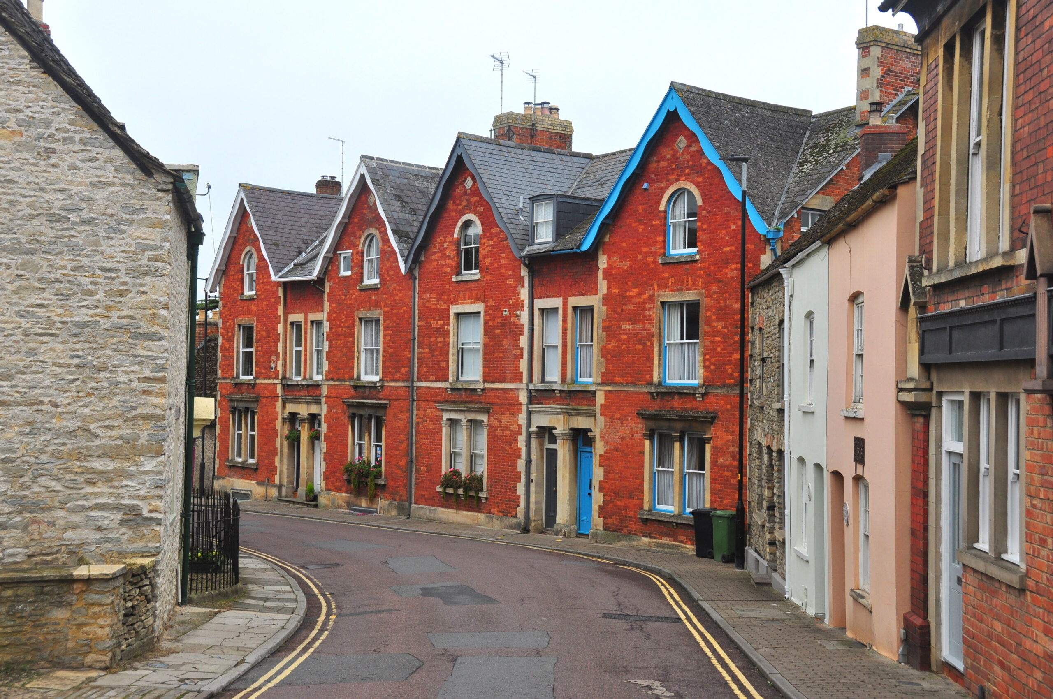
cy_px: 350
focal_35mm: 48
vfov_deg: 28.0
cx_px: 526
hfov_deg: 41.2
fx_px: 1402
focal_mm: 32
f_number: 7.1
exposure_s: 1/200
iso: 200
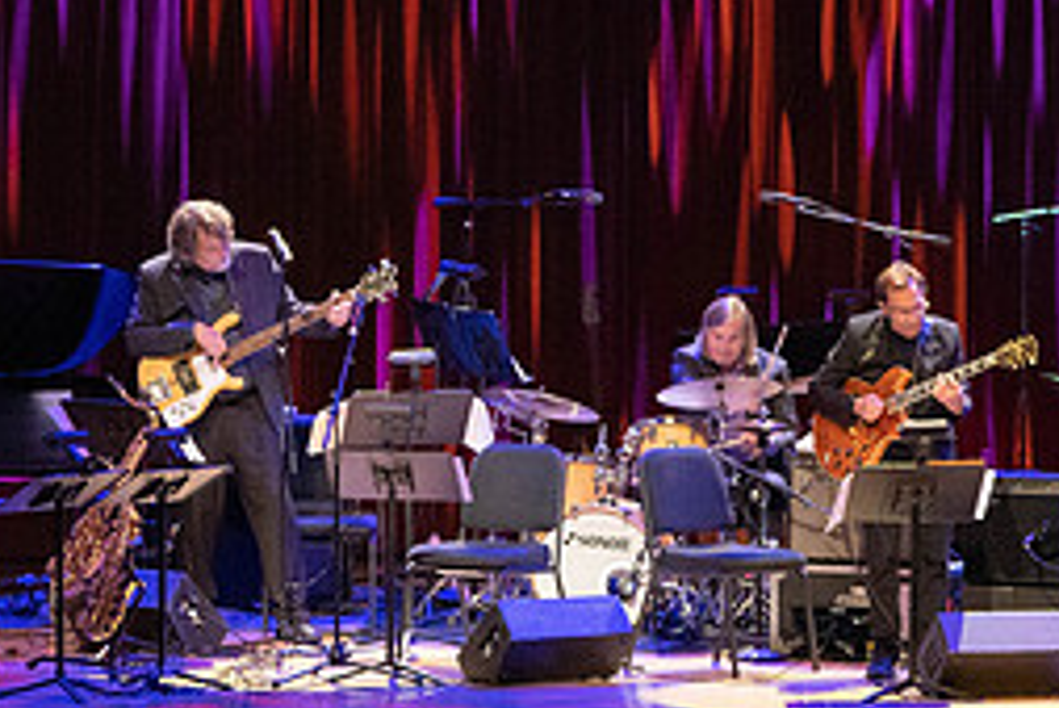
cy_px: 19
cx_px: 218
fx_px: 8447
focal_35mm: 287
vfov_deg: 4.8
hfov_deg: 7.2
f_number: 6.3
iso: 8000
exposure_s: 1/250
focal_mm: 125
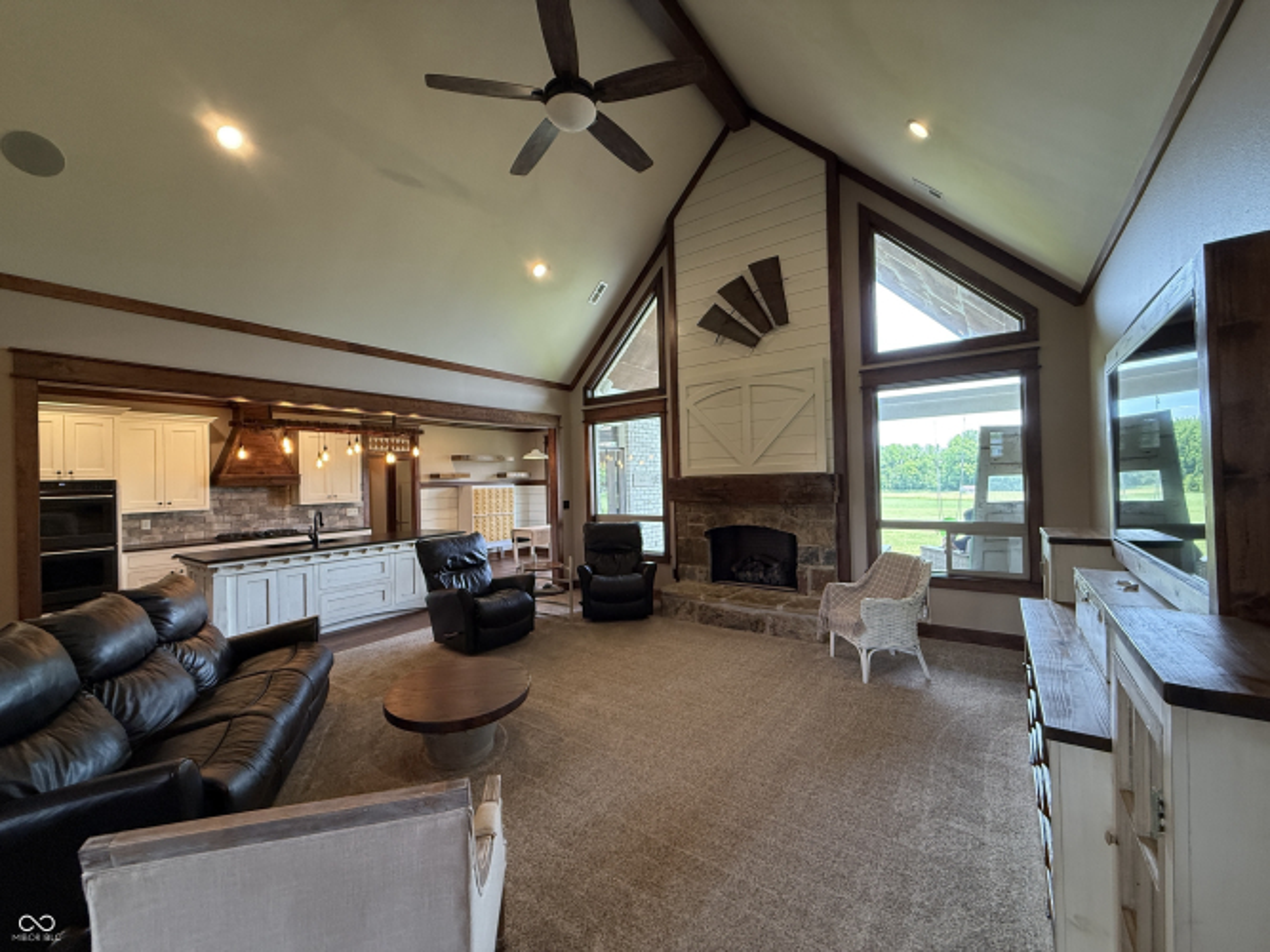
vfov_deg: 85.7
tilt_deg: +0.8
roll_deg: +1.5
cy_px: 476
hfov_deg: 102.1
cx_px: 635
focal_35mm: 14
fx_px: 514
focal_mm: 2.22
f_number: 2.2
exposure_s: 1/120
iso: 320
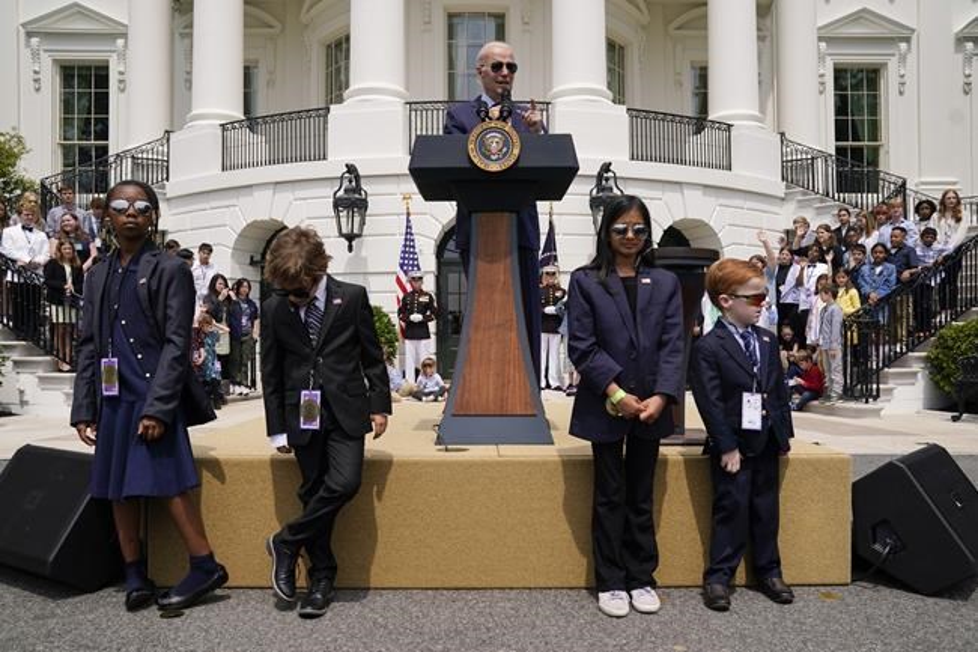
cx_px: 489
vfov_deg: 46.4
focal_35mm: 28
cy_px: 326
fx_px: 760
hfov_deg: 65.5
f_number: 5
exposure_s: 1/4000
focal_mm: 28
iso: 400
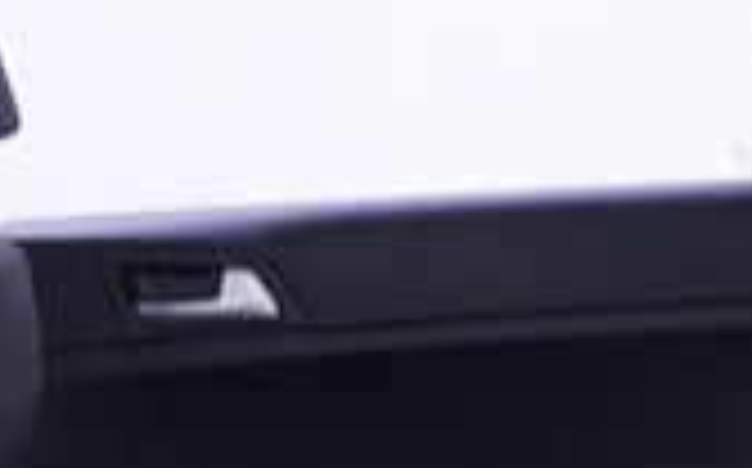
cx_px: 766
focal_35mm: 121
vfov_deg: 10.6
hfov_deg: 16.9
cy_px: 569
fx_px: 2477
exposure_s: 1/40
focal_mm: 24
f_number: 2.8
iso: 320
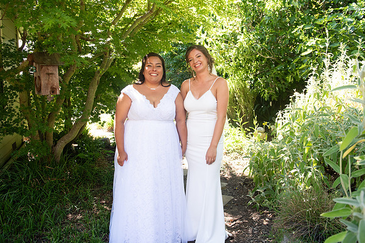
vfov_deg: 48.0
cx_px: 182
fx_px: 274
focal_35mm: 27
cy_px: 122
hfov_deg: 67.4
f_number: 4
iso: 640
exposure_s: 1/250
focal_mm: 27
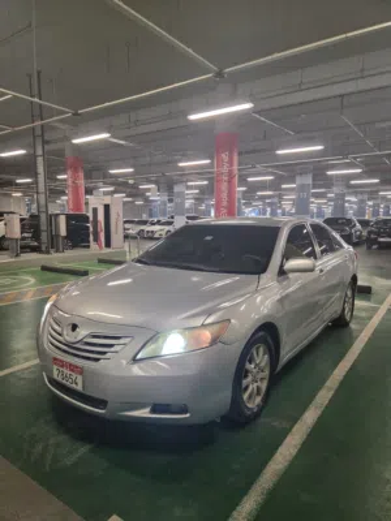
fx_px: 346
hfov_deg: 58.9
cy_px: 260
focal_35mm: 23
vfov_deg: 73.9
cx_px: 196
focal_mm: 5.4
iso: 250
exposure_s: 1/100
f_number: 1.8
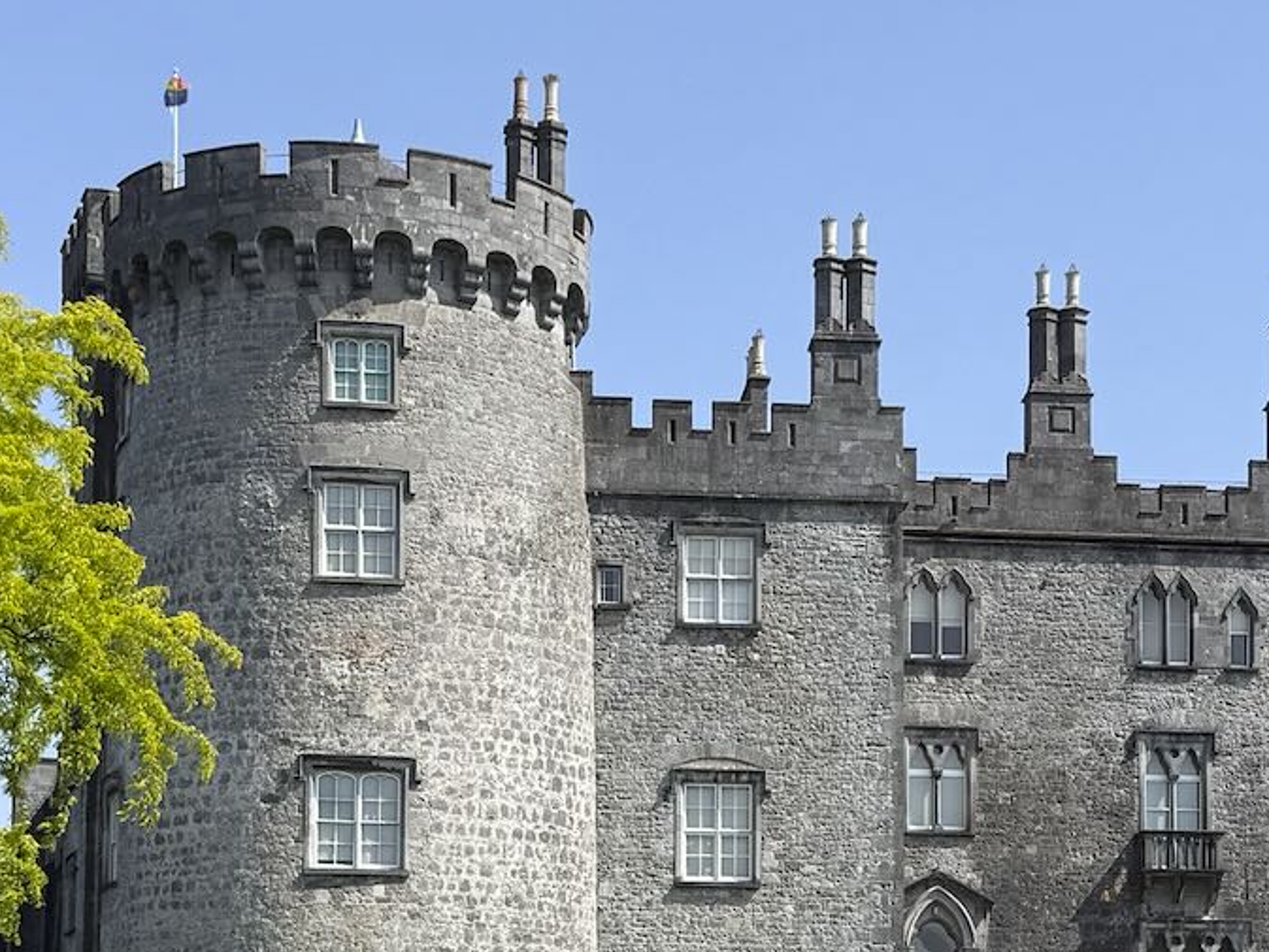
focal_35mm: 73
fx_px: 2677
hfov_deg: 26.6
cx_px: 747
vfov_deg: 19.4
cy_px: 1009
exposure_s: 1/3584
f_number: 1.78
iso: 80
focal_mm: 6.76
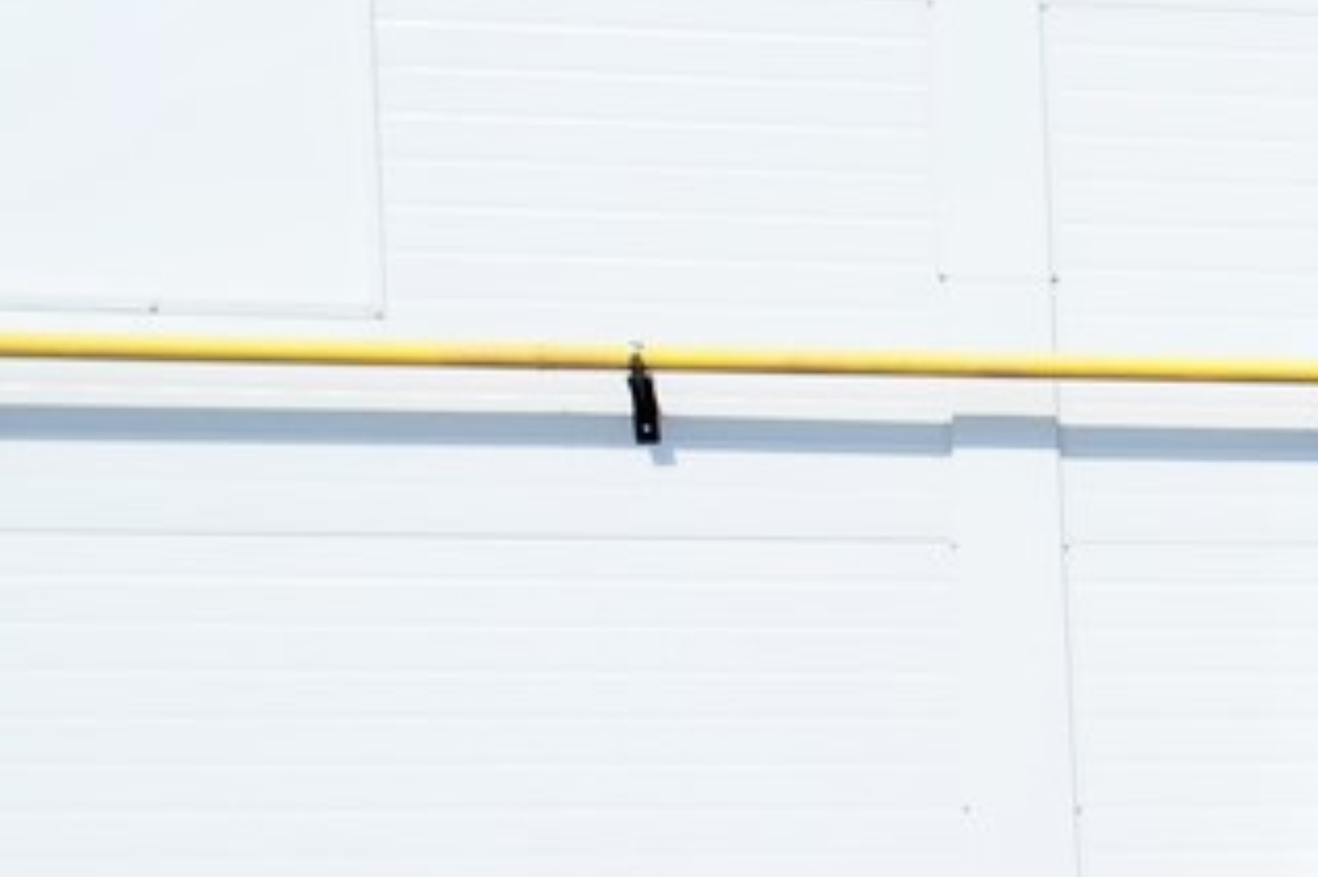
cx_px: 2424
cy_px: 1563
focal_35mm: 127
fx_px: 4648
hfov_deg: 14.2
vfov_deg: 10.2
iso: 125
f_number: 6.3
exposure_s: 1/500
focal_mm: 21
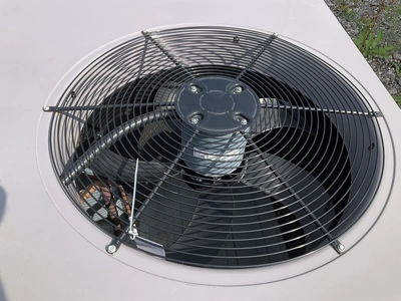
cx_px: 200
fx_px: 336
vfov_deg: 48.2
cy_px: 150
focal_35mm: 29
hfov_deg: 61.7
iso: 25
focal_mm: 3
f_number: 1.8
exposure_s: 1/1055
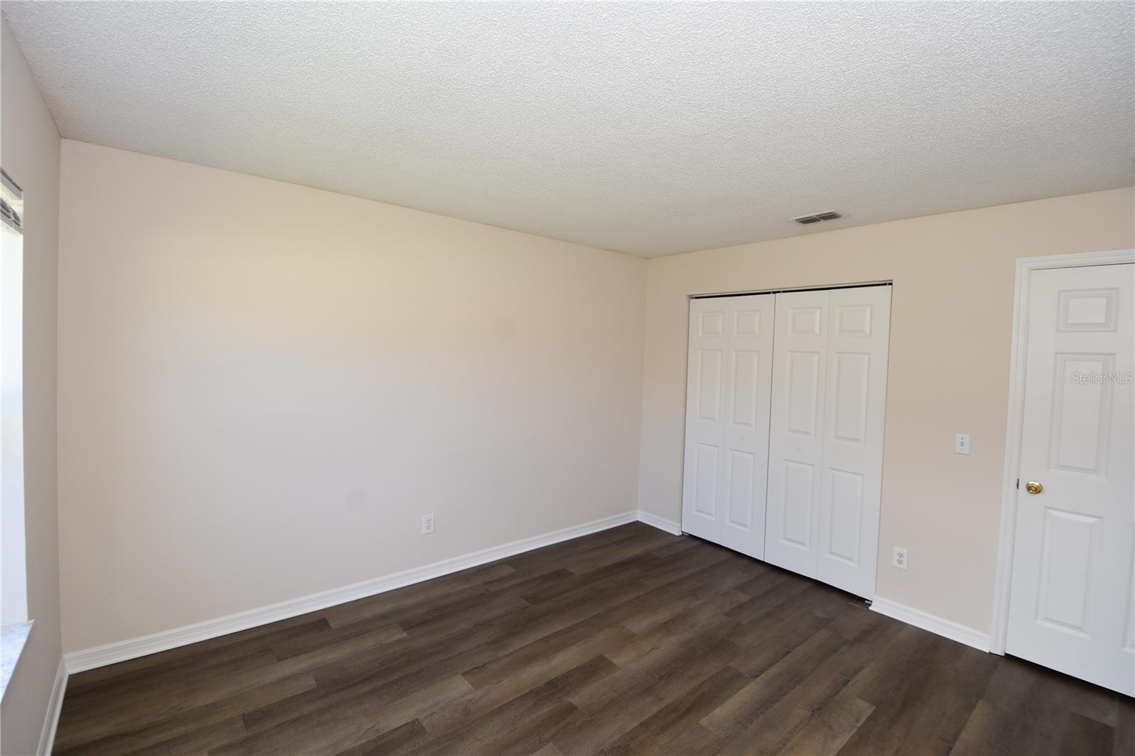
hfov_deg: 100.4
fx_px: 473
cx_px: 568
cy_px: 378
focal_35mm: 15
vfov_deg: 77.3
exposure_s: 1/80
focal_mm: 10
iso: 200
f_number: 4.5
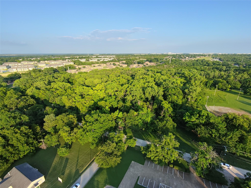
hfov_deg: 94.5
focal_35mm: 16
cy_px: 94
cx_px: 126
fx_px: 116
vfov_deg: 78.1
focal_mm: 16
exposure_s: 1/679
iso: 102
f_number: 2.55
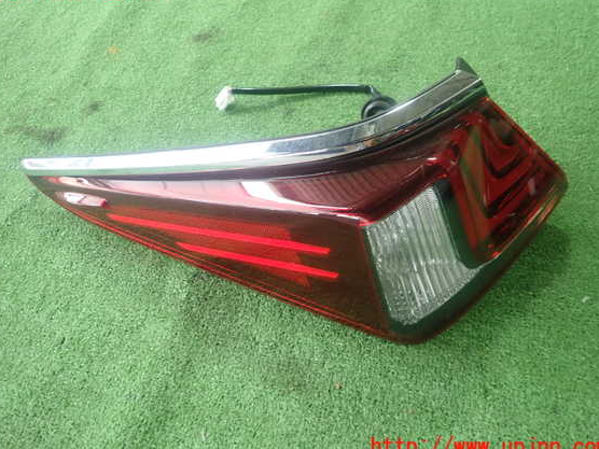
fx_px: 467
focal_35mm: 27
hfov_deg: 65.3
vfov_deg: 51.3
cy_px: 219
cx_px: 291
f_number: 2
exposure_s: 1/60
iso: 160
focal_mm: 4.5
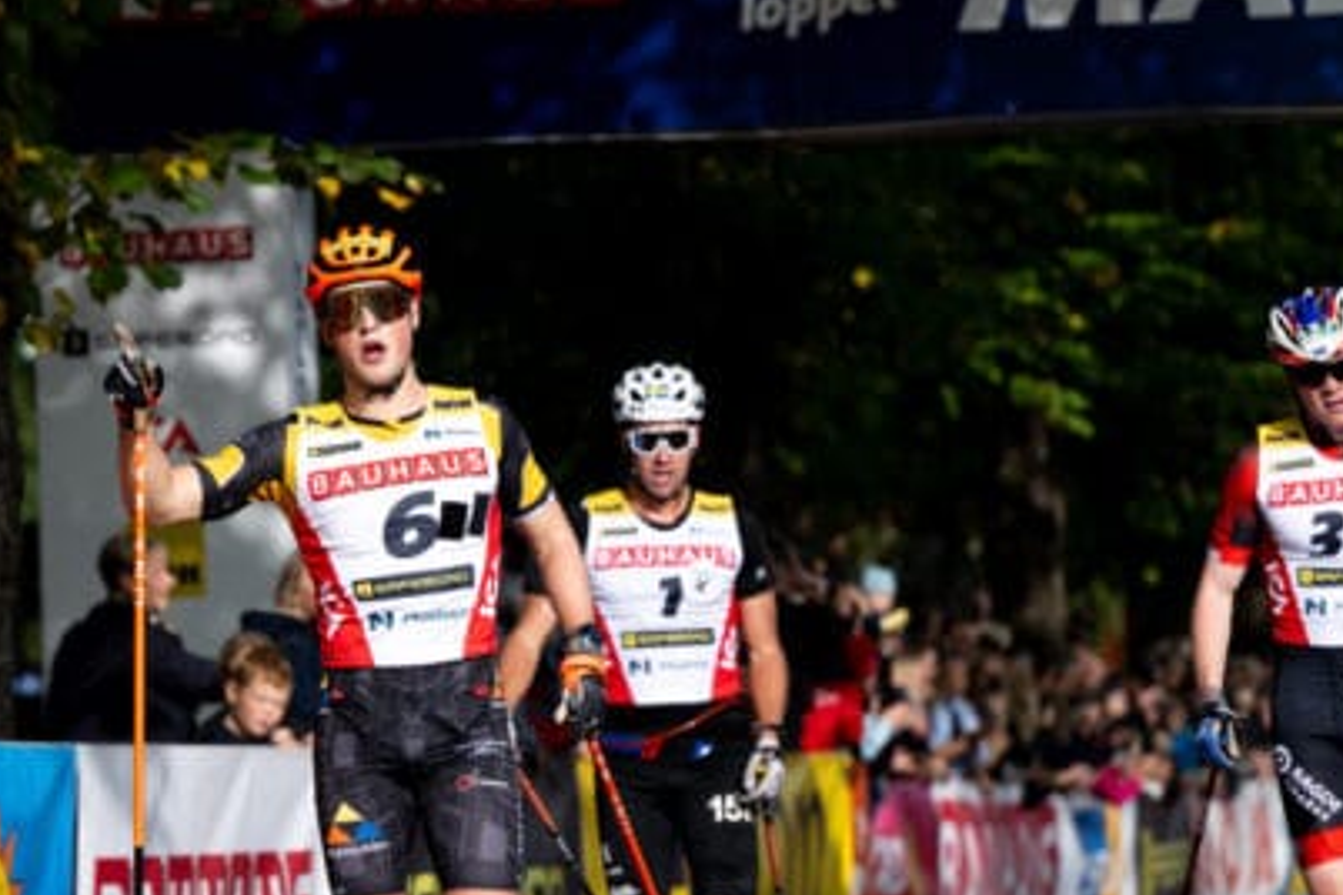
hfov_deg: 10.8
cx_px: 641
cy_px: 501
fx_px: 7125
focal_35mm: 191
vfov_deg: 7.2
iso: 200
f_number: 2.8
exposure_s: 1/2500
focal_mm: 100
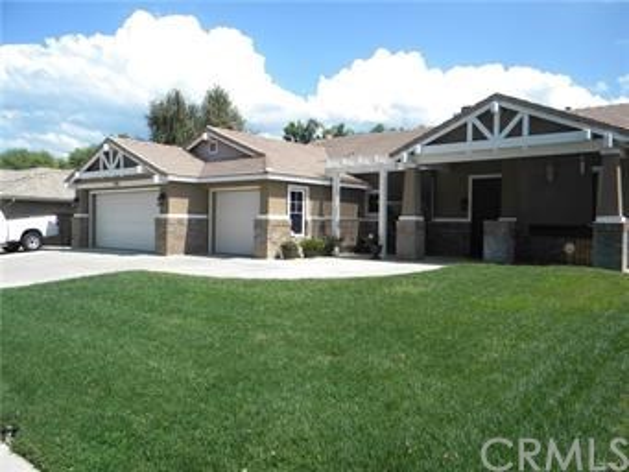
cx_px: 314
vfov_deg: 49.8
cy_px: 236
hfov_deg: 63.4
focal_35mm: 28
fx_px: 509
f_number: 7
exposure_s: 1/215
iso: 80
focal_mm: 5
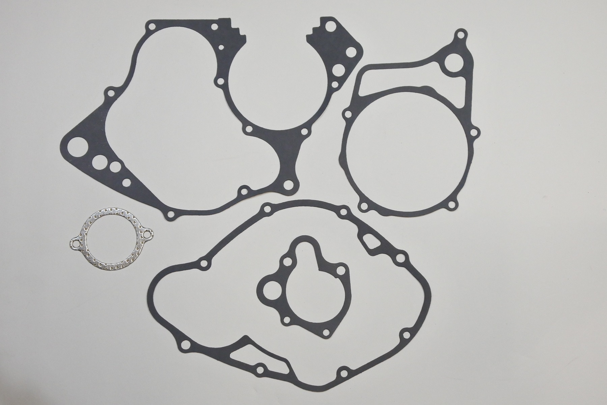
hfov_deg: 38.2
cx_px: 304
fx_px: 877
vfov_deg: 26.0
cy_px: 202
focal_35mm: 52
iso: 800
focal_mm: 19.3
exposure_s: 1/125
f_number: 4.5
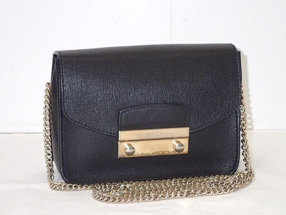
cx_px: 143
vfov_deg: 14.8
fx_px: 826
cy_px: 108
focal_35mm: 100
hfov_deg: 19.6
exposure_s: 1/100
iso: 800
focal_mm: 18
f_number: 4.9
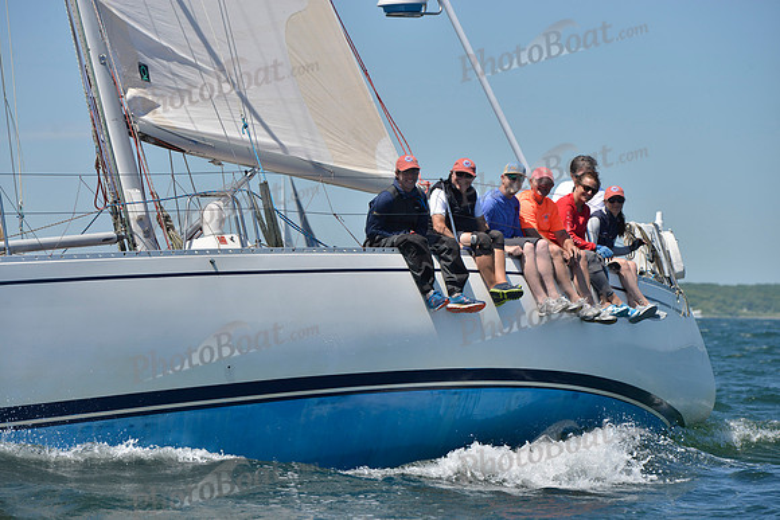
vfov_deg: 7.9
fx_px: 3792
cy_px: 260
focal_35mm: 175
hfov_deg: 11.7
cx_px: 390
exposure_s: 1/1250
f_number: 8
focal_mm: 175
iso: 280
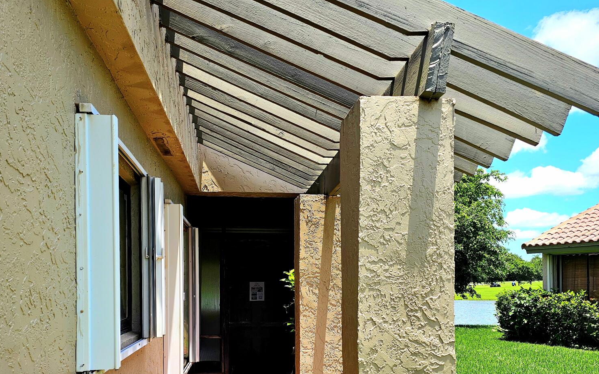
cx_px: 301
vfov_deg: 37.4
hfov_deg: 58.2
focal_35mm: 33
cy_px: 281
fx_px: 539
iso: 10
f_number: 1.7
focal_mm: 6.3
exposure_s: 1/526
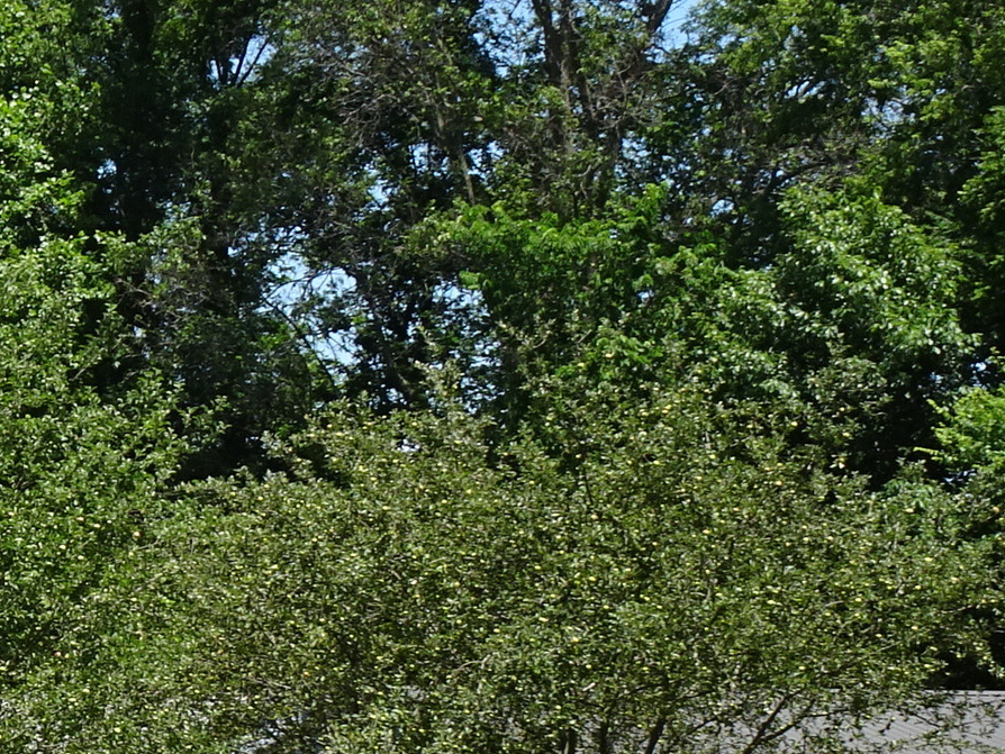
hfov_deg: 12.0
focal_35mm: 158
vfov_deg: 9.3
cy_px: 791
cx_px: -401
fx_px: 4588
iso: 80
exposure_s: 1/400
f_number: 4.5
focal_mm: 7.87
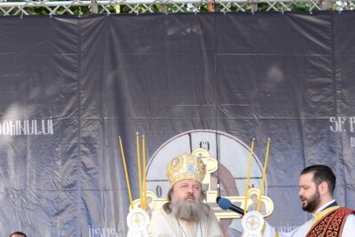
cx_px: 193
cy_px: 239
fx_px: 878
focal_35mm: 89
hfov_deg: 22.9
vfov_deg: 15.1
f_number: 4
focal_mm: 35
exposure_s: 1/320
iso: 320
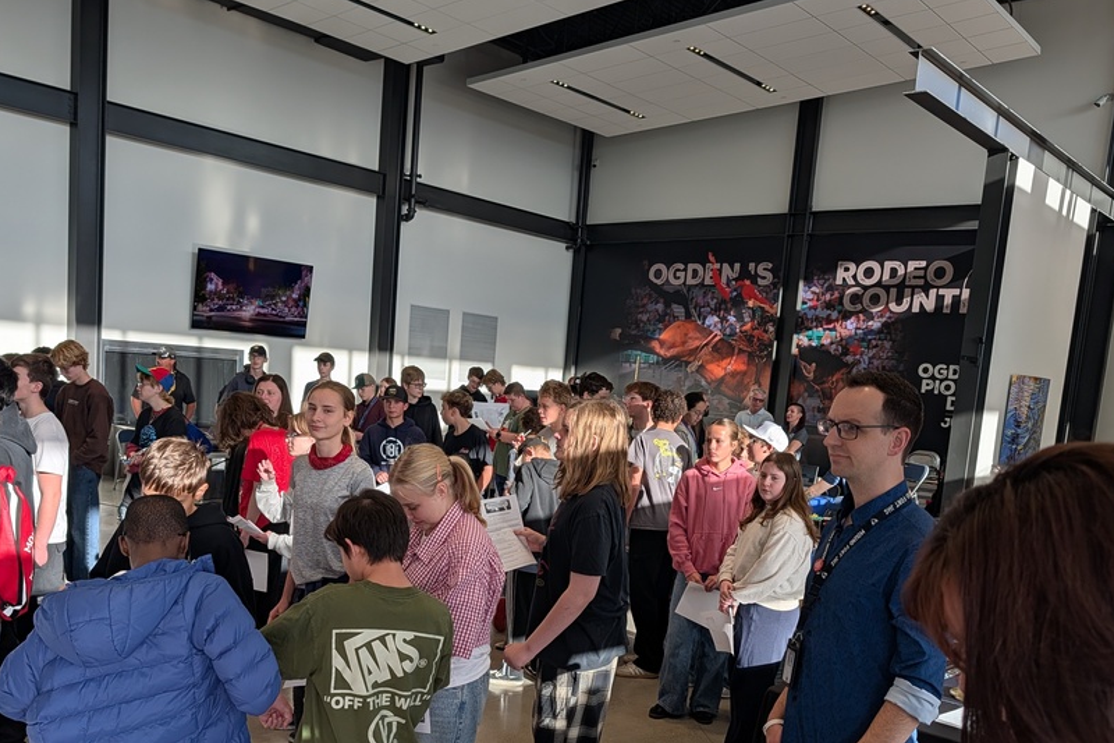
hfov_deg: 58.7
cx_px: 554
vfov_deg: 40.5
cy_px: 511
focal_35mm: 32
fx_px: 990
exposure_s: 1/424
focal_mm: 6.9
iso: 18
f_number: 1.68
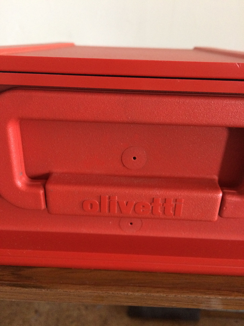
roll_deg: -0.9
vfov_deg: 61.7
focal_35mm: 29
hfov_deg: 48.2
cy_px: 163
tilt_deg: -25.9
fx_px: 273
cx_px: 122
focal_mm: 4.15
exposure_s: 1/25
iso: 320
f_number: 2.2
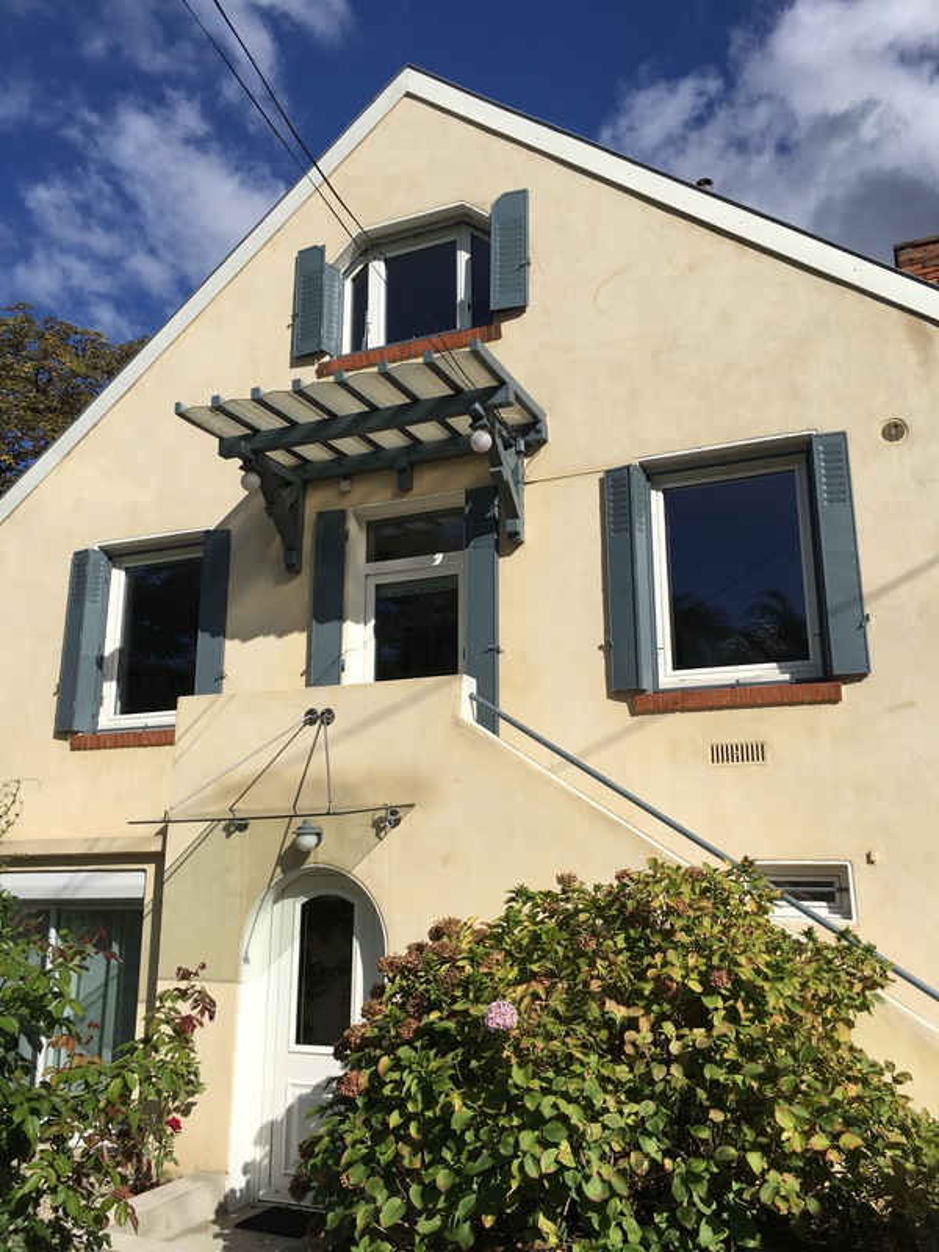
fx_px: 1049
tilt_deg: +14.5
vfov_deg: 61.7
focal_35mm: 29
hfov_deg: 48.2
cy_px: 626
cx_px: 470
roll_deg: +0.4
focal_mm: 4.15
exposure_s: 1/2331
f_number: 2.2
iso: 25
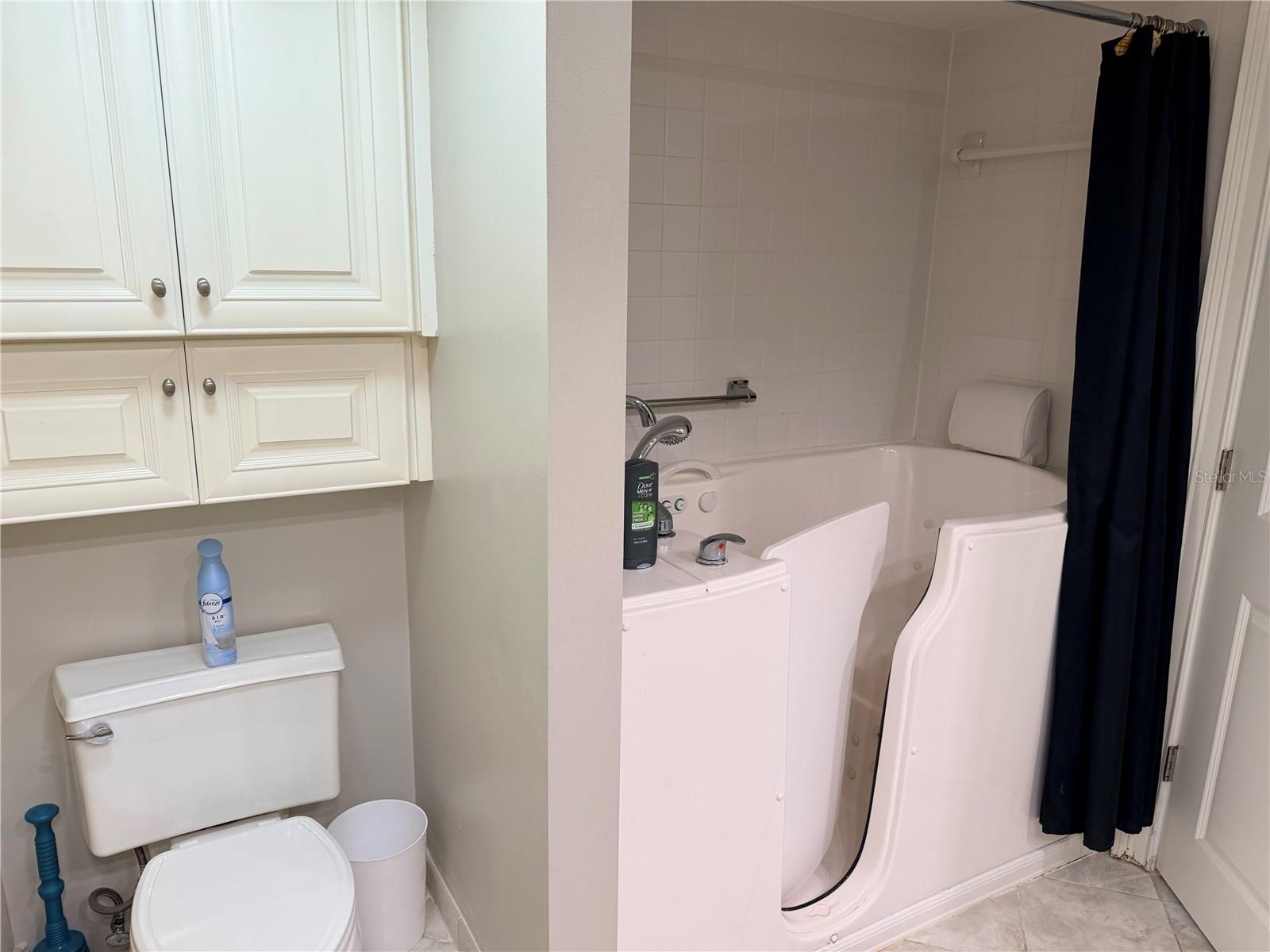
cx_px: 635
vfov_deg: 56.8
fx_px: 881
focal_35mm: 24
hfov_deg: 71.6
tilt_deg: -13.7
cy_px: 476
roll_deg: -0.6
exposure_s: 1/120
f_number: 1.78
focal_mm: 6.76
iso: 125
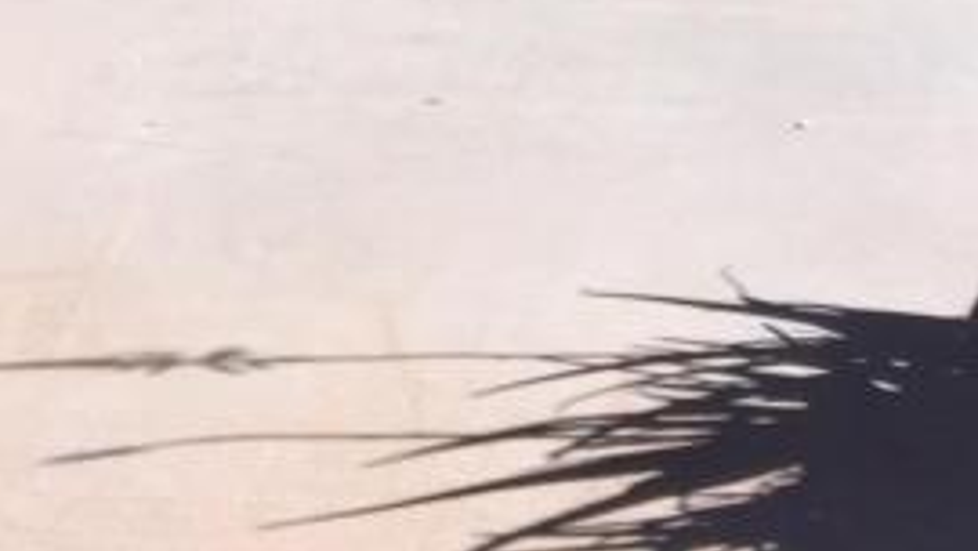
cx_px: 750
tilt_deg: -10.2
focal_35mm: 120
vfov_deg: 9.5
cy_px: -489
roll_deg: +0.6
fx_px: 3113
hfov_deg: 17.7
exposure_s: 1/1319
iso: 32
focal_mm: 4.15
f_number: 2.2
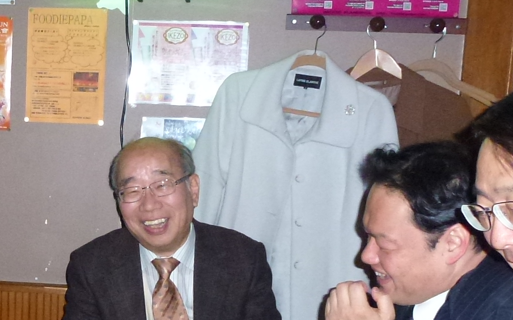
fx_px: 1006
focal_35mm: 72
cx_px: 56
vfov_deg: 17.6
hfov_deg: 27.6
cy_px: 336
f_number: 3.3
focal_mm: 4.3
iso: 400
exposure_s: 1/60
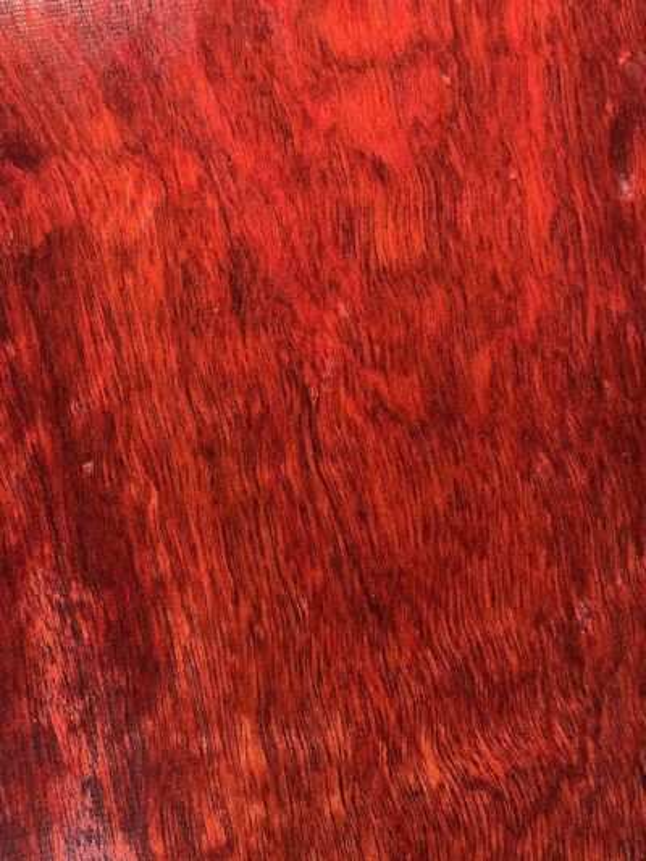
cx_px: 323
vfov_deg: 61.6
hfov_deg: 48.2
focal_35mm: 29
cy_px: 430
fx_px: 721
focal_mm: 3
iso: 64
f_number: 1.8
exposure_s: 1/50
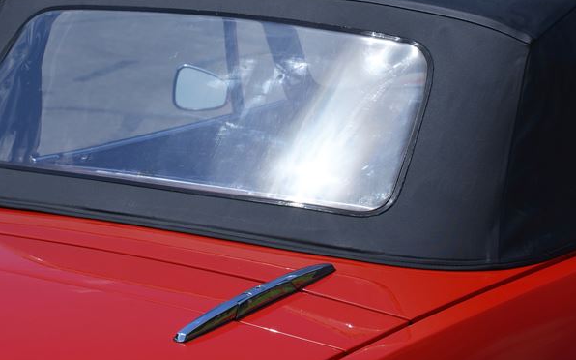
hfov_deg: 14.8
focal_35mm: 141
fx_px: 2213
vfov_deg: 9.3
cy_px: 146
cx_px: 291
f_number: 11
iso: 100
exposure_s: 1/500
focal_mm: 86
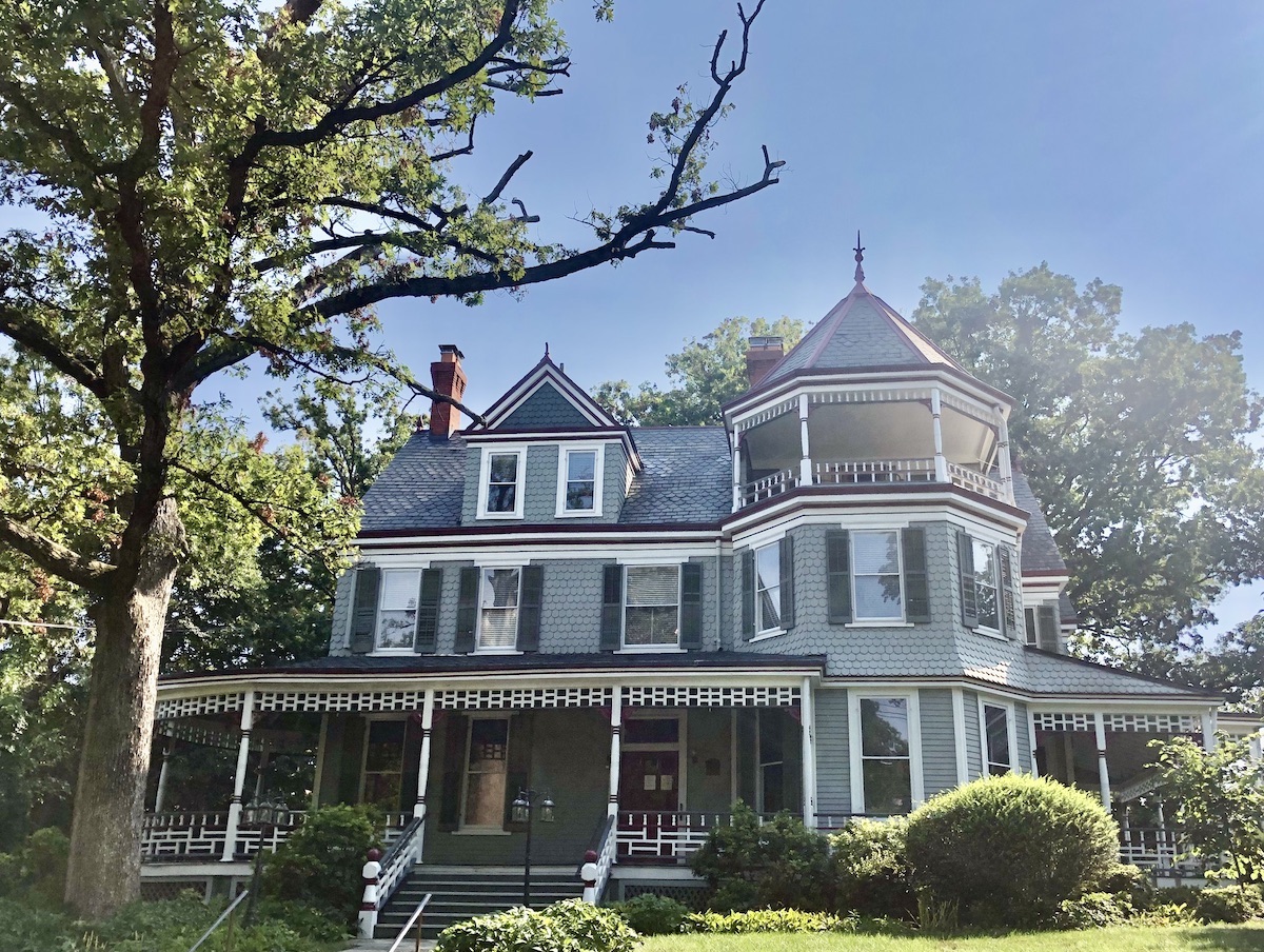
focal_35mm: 28
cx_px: 632
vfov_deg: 49.9
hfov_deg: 63.4
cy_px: 476
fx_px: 1024
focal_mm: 3.99
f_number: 1.8
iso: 20
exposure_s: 1/1675
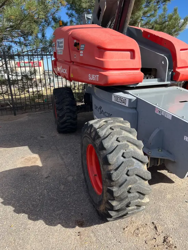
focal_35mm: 26
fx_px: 188
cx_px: 94
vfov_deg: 67.3
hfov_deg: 53.1
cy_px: 125
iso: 50
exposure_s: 1/1517
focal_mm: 5.1
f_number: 1.6
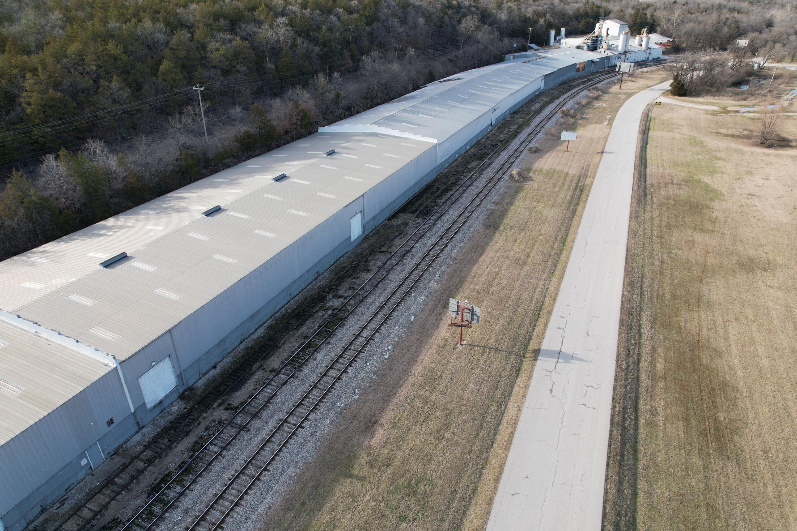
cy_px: 266
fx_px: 487
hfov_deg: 78.6
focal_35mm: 22
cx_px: 398
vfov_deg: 57.2
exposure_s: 1/80
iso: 120
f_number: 2.8
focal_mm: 8.38
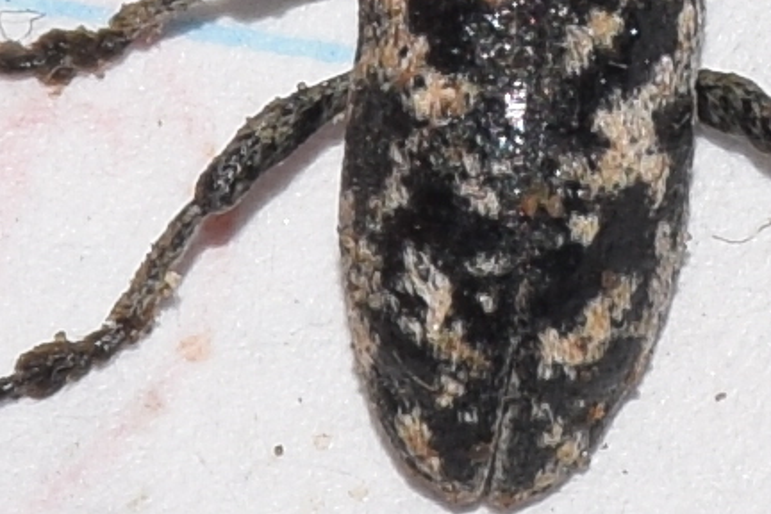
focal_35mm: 467
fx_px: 10001
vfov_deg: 2.9
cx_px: 596
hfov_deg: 4.4
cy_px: 16
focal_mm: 140
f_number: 11
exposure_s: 1/160
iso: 100
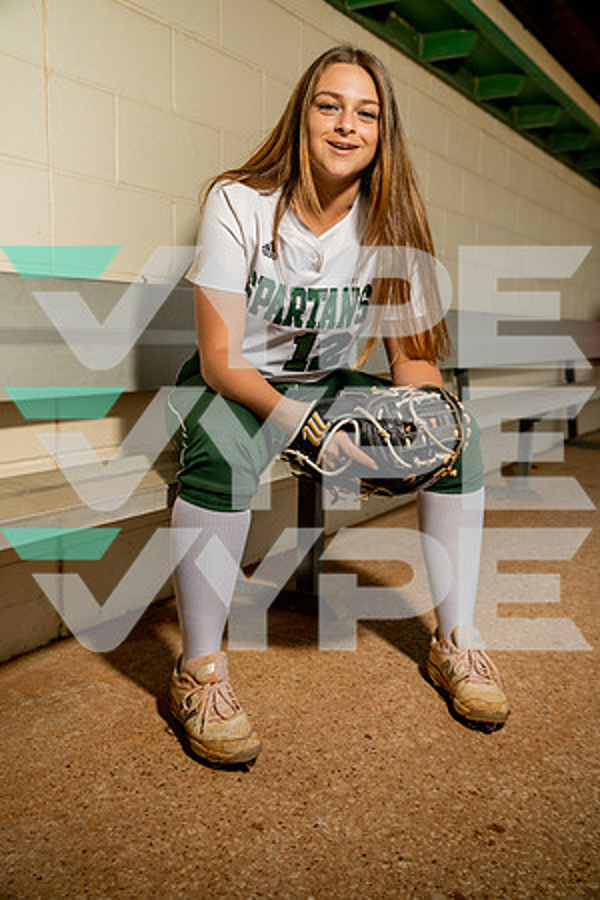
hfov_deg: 38.9
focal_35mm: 34
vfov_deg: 55.8
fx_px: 850
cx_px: 300
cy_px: 450
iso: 250
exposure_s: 1/250
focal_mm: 34
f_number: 4.5
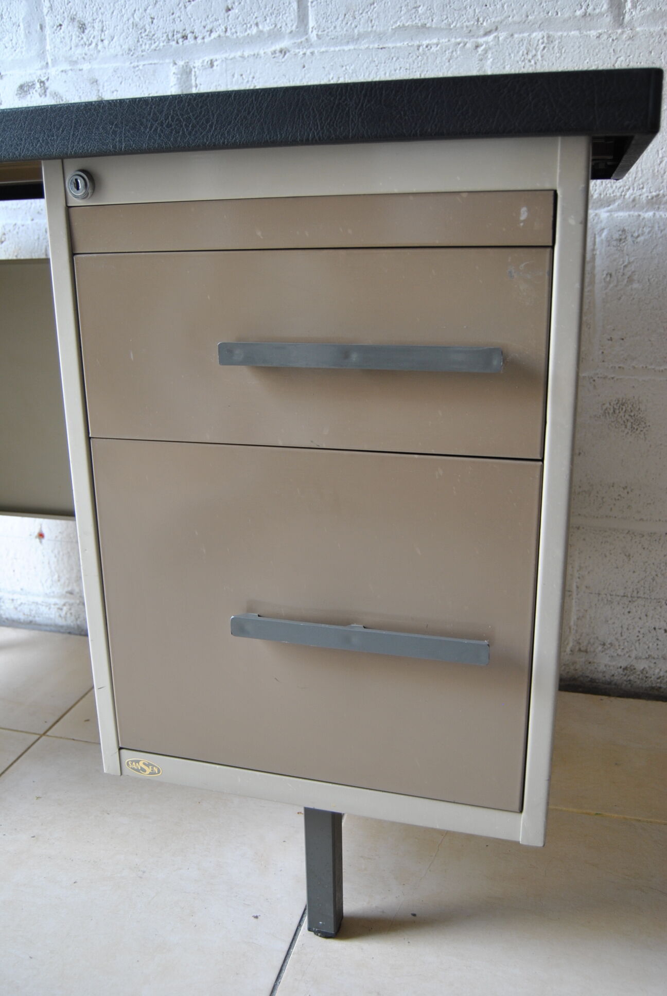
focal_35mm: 33
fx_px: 914
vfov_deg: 57.2
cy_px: 498
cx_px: 334
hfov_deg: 40.1
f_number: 3.8
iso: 200
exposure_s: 1/60
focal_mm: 22
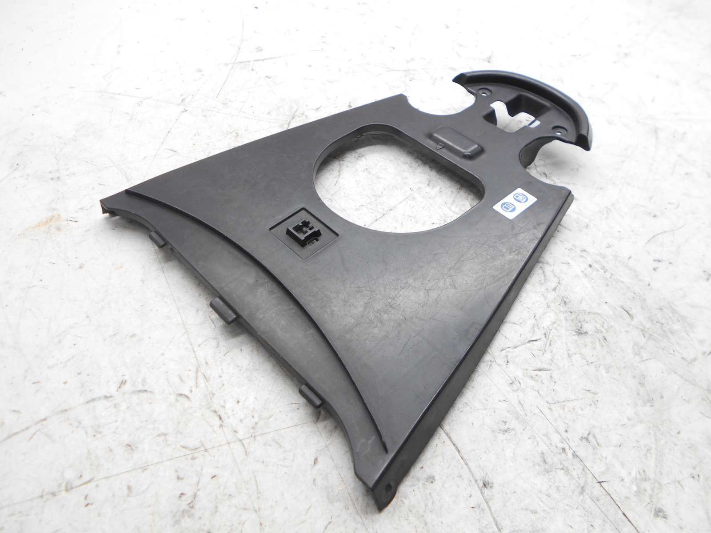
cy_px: 266
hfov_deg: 67.3
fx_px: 534
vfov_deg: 53.1
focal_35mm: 26
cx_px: 356
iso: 80
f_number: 3.2
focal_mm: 4.6
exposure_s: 1/30
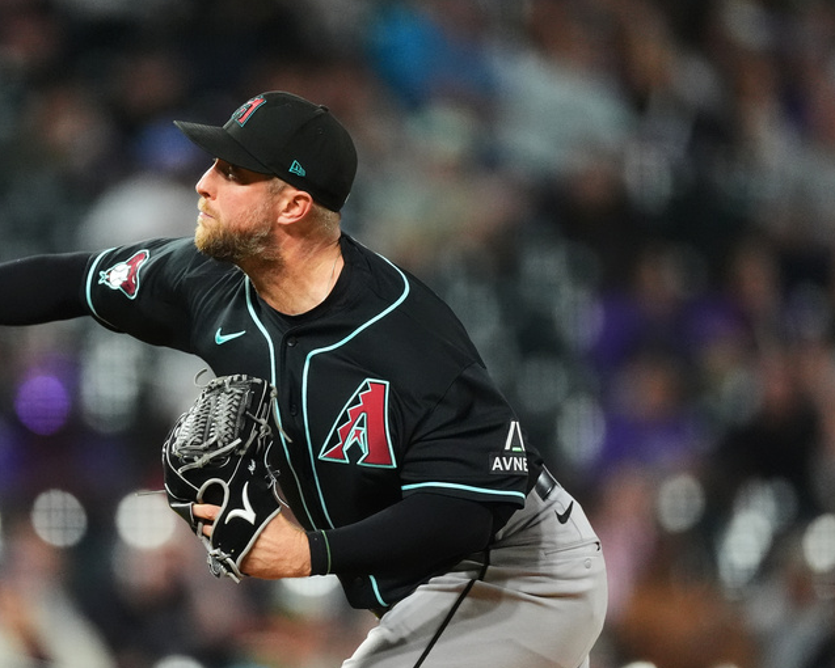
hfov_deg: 2.1
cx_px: 299
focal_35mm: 905
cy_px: 388
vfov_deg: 1.7
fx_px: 22372
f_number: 4
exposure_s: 1/1600
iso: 6400
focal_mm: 600
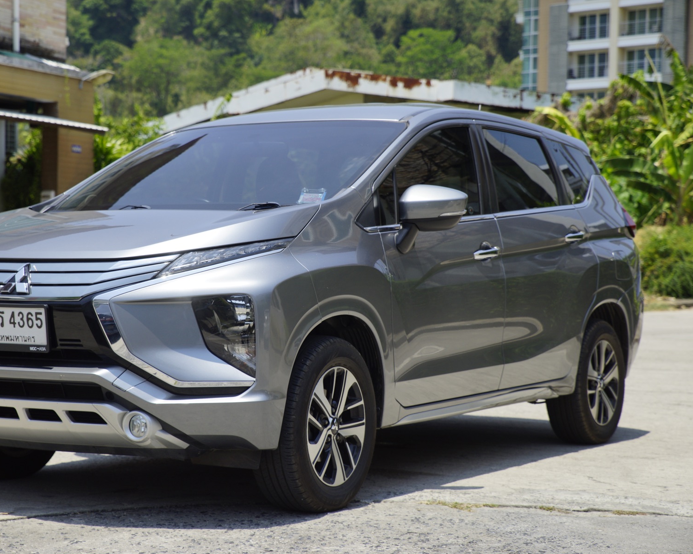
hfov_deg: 24.1
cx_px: 288
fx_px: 1620
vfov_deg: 19.4
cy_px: 277
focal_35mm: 79
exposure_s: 1/800
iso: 160
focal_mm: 70
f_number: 5
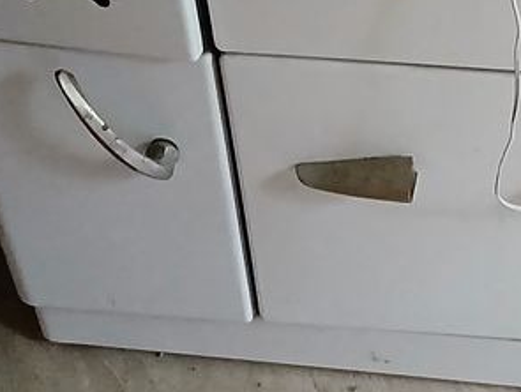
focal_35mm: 88
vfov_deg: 16.5
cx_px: 562
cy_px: 23
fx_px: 1326
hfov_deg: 21.2
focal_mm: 3.98
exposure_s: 1/16.7
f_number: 1.8
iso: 2000
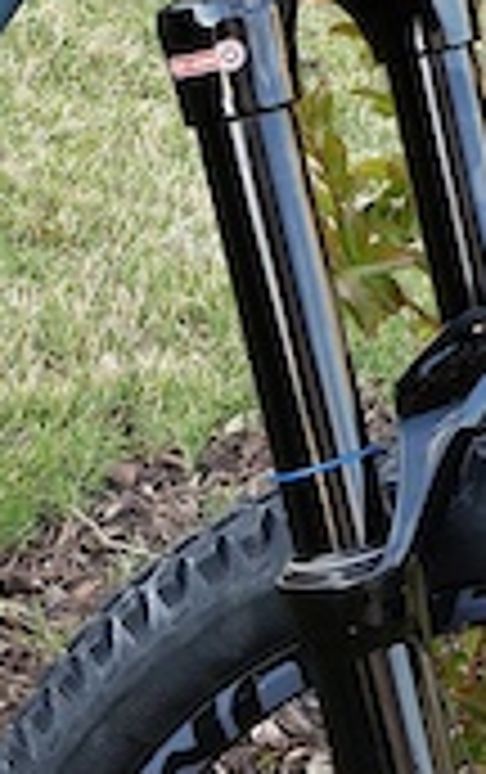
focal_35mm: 128
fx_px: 2704
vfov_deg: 16.2
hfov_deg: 10.3
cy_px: 580
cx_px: 279
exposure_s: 1/120
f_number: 2.4
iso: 64
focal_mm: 4.3
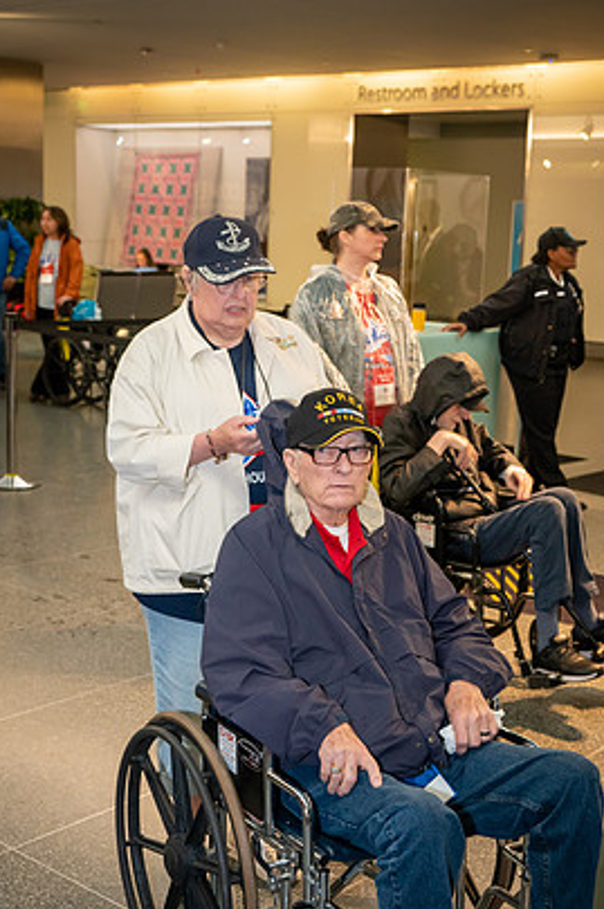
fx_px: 1261
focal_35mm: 50
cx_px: 327
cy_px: 480
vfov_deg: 39.6
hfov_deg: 26.9
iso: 3200
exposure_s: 1/50
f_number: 5.6
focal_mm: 45
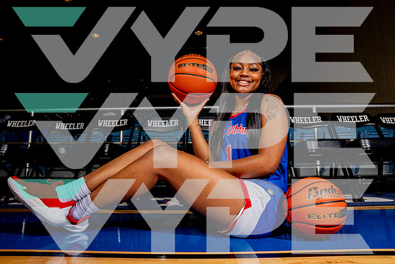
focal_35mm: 25
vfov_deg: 51.3
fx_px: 274
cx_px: 195
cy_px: 131
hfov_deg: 71.5
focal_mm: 24
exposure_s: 1/125
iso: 250
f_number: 7.1
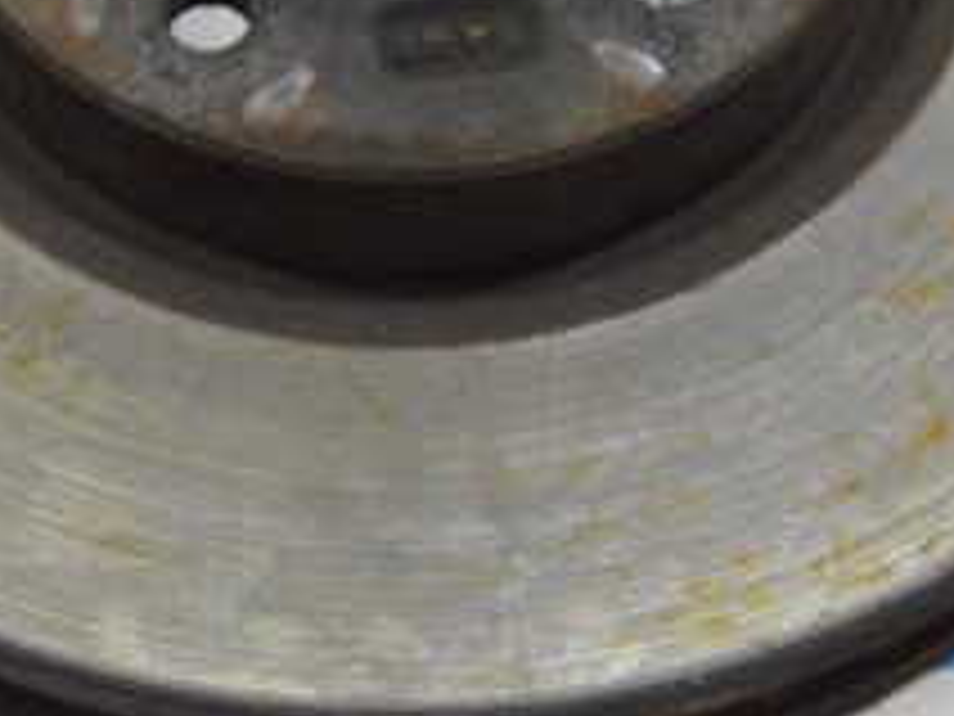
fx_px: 3114
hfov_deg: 17.4
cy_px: -160
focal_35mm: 113
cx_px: 423
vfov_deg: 12.8
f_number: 20
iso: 6400
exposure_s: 1/20
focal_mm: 26
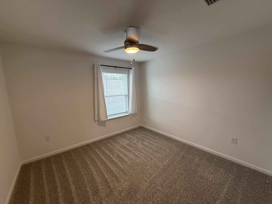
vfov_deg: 85.7
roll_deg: +1.0
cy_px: 102
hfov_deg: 102.1
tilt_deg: -7.1
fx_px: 110
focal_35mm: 14
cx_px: 136
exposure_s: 1/120
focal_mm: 2.22
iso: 125
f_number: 2.2
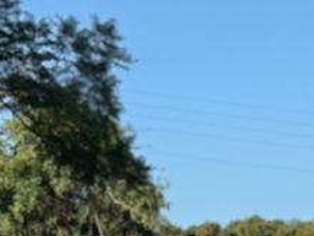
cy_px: 510
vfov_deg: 6.4
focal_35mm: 226
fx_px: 2051
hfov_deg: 8.6
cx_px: 402
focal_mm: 6.76
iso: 64
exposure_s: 1/2208
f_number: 1.78
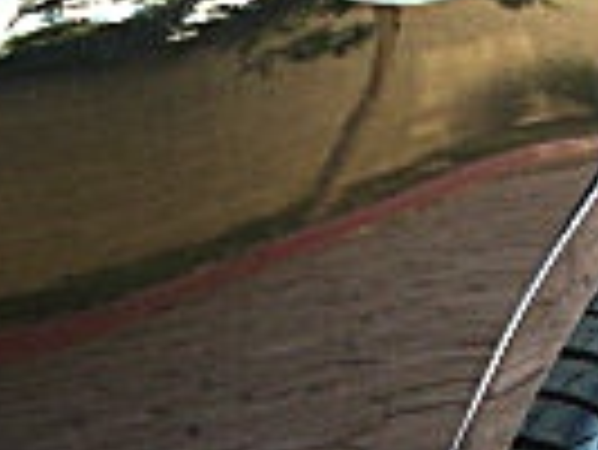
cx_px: 72
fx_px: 2991
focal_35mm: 173
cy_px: 598
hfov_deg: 11.4
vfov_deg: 8.5
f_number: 2.8
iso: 200
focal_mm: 6.3
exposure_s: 1/100
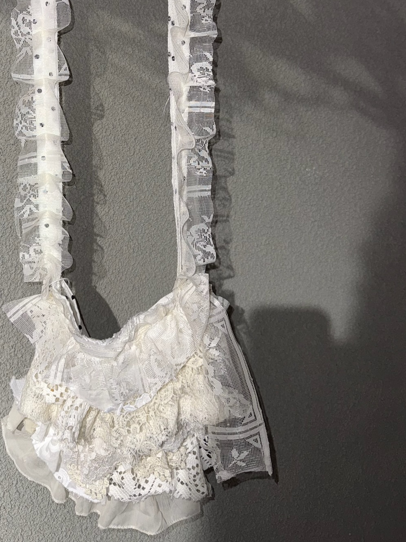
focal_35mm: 37
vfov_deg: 48.1
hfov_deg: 38.0
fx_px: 579
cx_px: 117
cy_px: 130
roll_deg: +1.4
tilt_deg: -3.0
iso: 64
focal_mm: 6.76
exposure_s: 1/44
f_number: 1.78
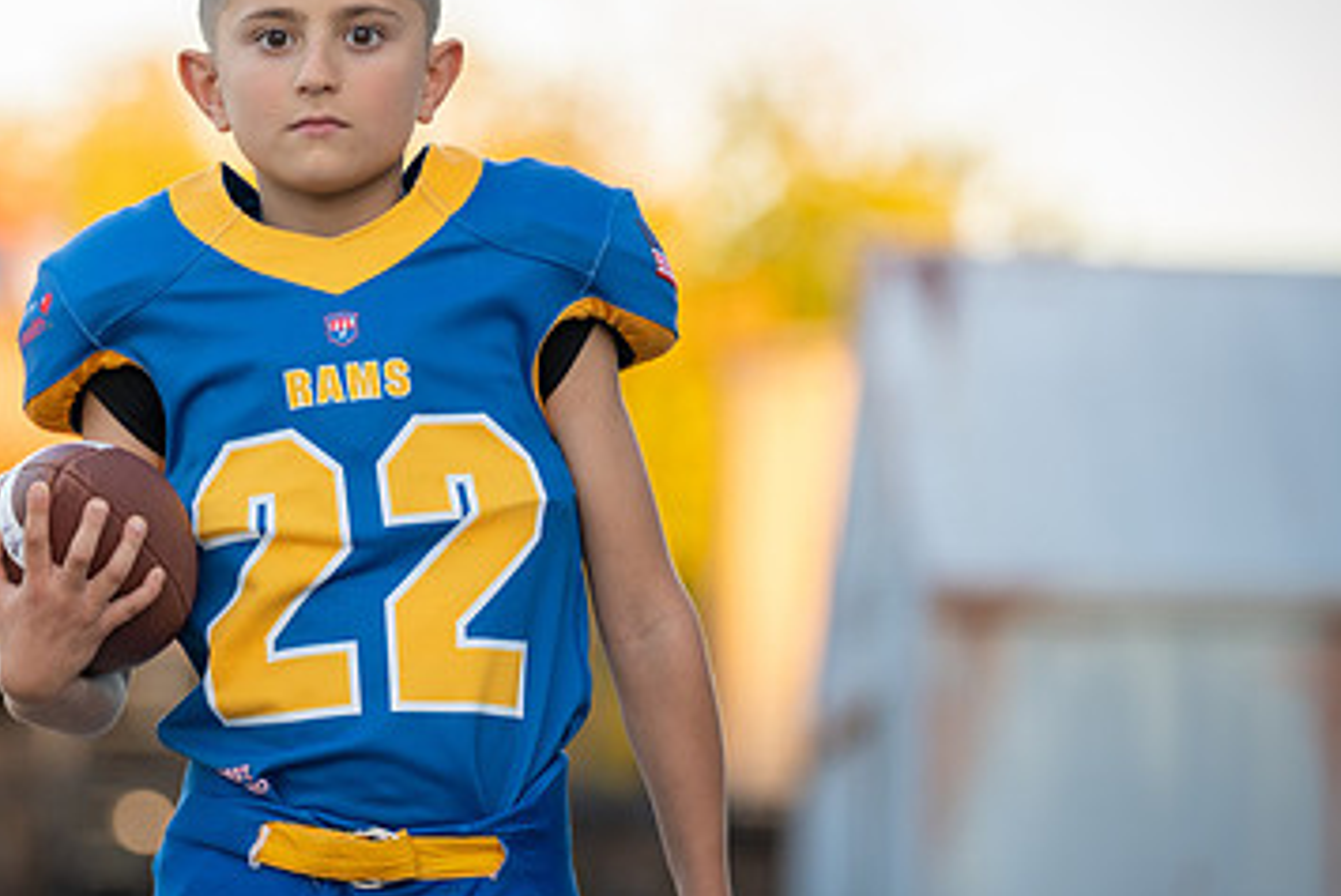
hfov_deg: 8.5
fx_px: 8984
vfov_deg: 5.7
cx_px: 331
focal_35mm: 241
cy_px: 408
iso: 320
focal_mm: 143
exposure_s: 1/320
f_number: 2.8
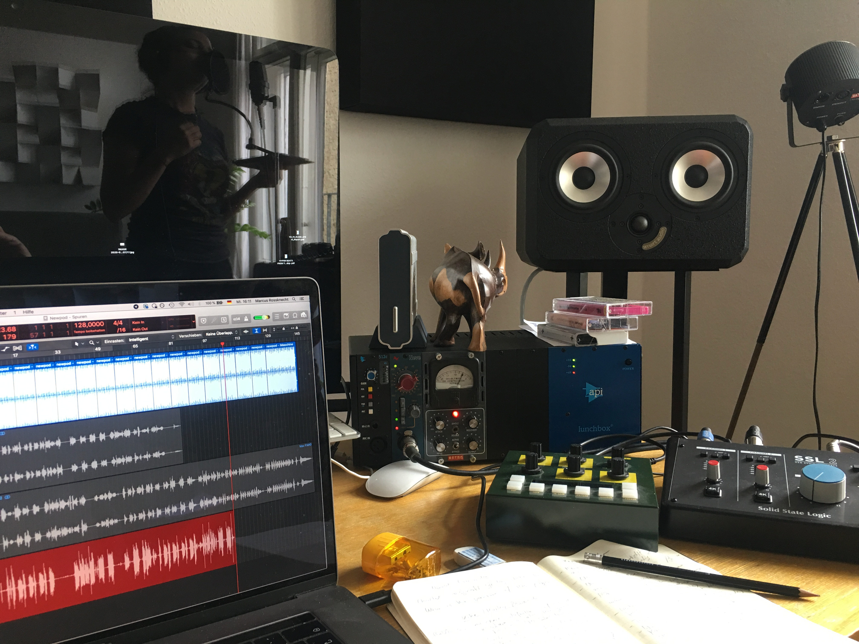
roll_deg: +0.3
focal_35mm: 29
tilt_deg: -5.7
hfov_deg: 61.7
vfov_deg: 48.2
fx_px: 720
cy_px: 322
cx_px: 430
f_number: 2.2
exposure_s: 1/33
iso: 50
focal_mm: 4.15
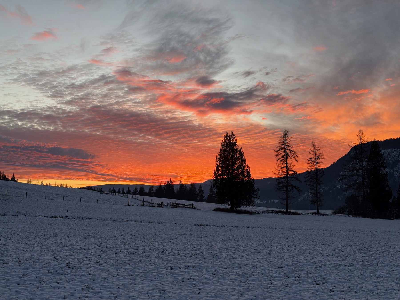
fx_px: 555
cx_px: 200
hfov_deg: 39.7
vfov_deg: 30.3
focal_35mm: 48
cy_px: 150
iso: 64
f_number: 1.78
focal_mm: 6.76
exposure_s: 1/265
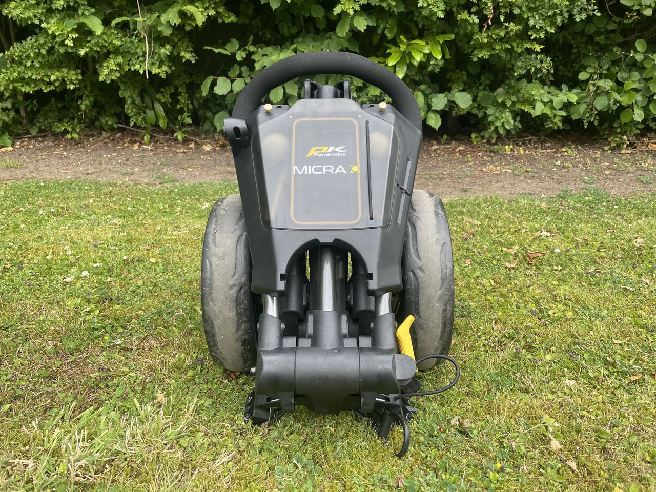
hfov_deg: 67.3
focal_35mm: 26
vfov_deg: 53.1
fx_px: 493
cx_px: 328
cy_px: 246
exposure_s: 1/235
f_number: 1.6
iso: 32
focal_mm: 4.2
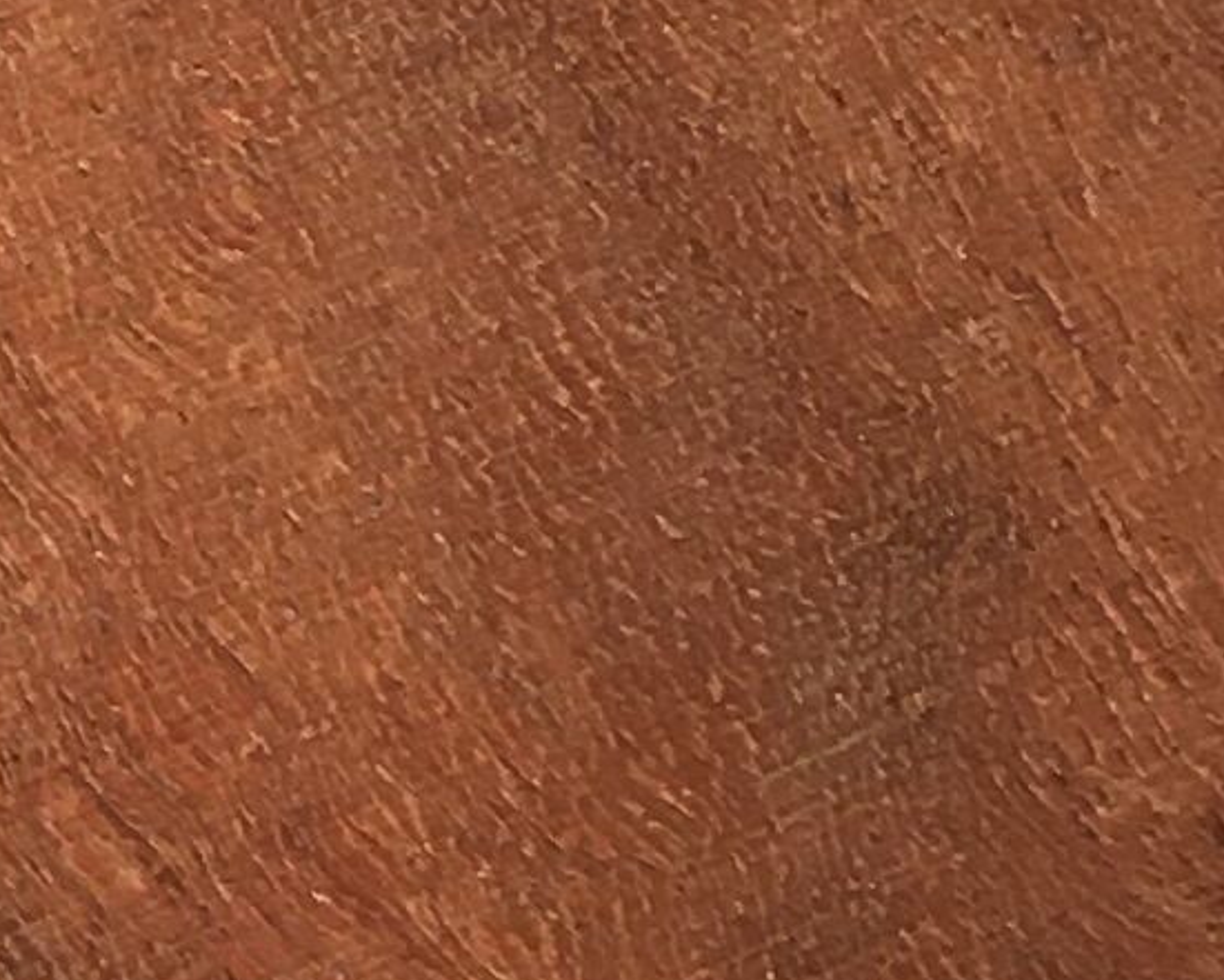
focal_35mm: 207
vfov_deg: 7.5
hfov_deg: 8.4
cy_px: 729
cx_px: -1957
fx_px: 7500
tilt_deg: -76.1
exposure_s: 1/33
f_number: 2.2
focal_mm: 4.15
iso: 25
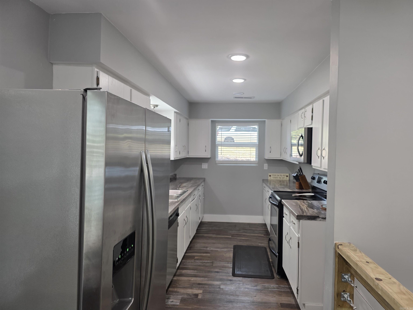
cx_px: 206
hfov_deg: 73.9
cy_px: 155
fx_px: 274
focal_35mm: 23
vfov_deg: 58.9
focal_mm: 6.3
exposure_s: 1/120
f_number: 1.7
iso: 160
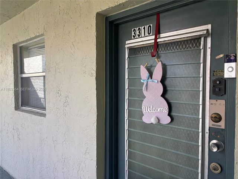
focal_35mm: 26
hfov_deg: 67.3
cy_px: 90
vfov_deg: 53.1
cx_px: 119
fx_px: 179
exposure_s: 1/121
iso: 40
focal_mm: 5.96
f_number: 1.6
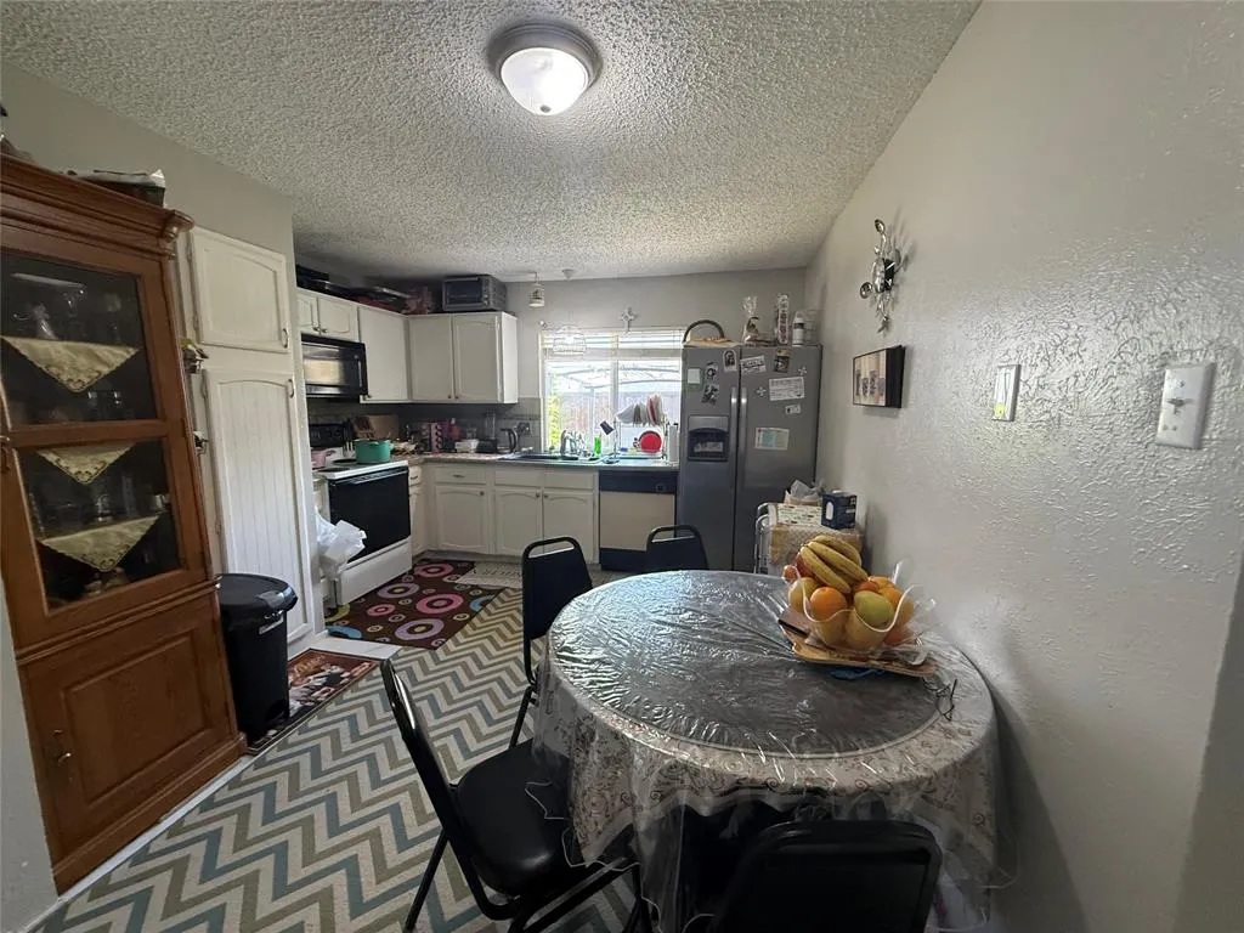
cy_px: 466
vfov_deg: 85.7
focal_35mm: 14
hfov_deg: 102.1
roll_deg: -0.4
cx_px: 622
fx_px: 503
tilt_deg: -7.3
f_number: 2.2
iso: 400
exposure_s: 1/120
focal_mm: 2.22
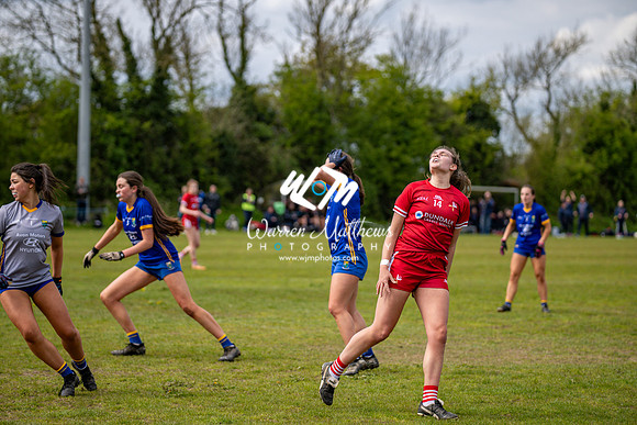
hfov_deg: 16.4
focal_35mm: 125
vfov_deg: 11.0
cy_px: 212
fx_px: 2212
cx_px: 318
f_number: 2.8
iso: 360
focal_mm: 125
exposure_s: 1/4000
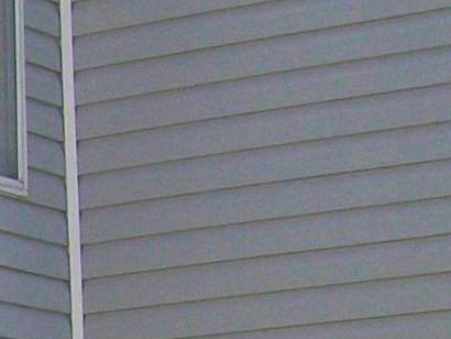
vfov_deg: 6.2
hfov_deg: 8.0
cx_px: -786
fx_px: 2881
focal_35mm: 221
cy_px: 988
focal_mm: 6.1
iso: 64
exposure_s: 1/320
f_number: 4.9
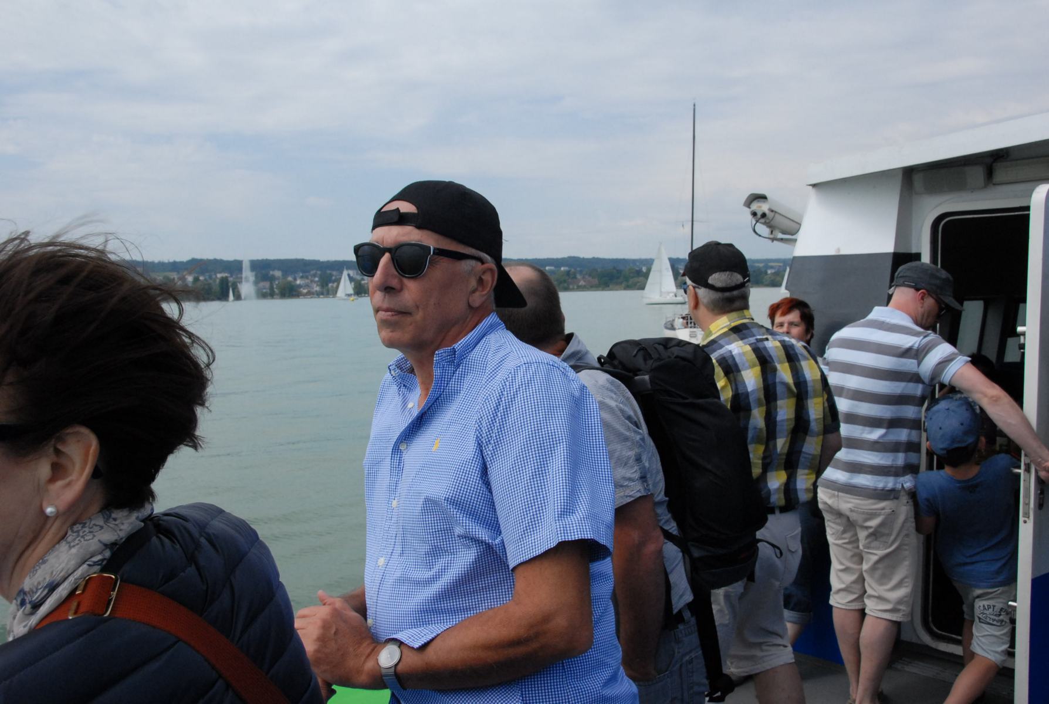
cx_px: 524
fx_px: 876
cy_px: 352
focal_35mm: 30
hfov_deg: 61.8
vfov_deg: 43.8
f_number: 11
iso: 640
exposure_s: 1/750
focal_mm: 20
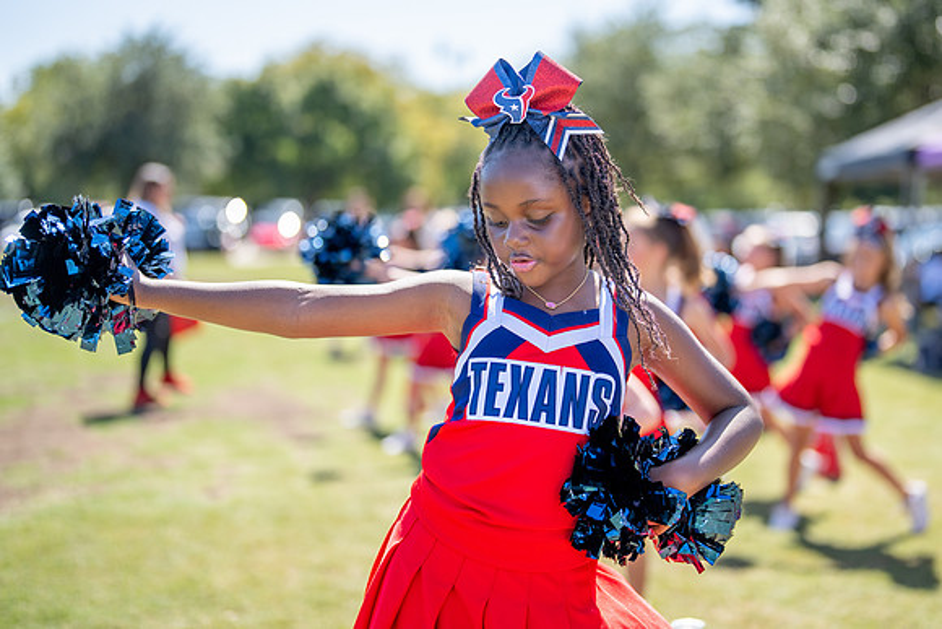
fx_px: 1541
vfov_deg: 23.1
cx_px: 552
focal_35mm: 59
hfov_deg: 33.9
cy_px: 298
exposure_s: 1/8000
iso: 160
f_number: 1.2
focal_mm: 50
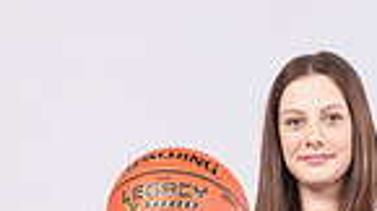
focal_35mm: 127
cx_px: 328
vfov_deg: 8.4
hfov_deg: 16.7
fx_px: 1267
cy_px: 560
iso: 160
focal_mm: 39
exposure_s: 1/200
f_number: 7.1
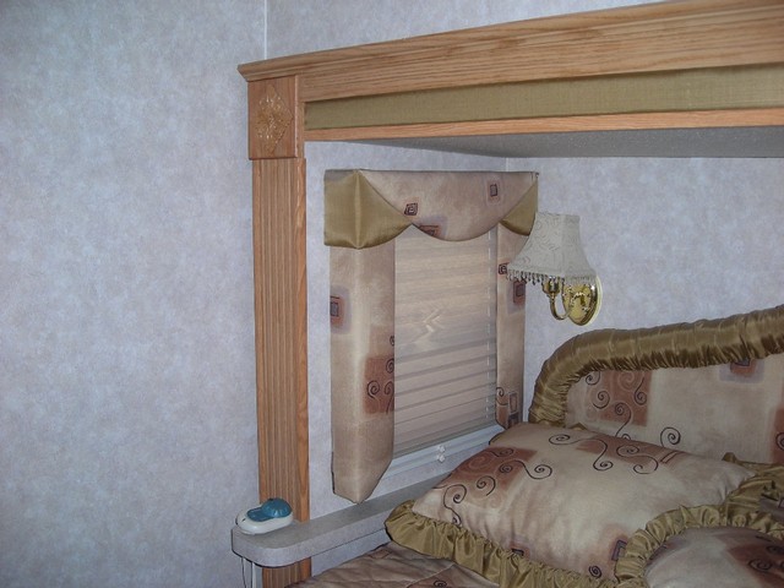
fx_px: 861
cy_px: 294
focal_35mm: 38
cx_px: 392
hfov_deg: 49.0
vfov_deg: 37.7
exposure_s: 1/60
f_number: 3.2
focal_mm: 6.3
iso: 67
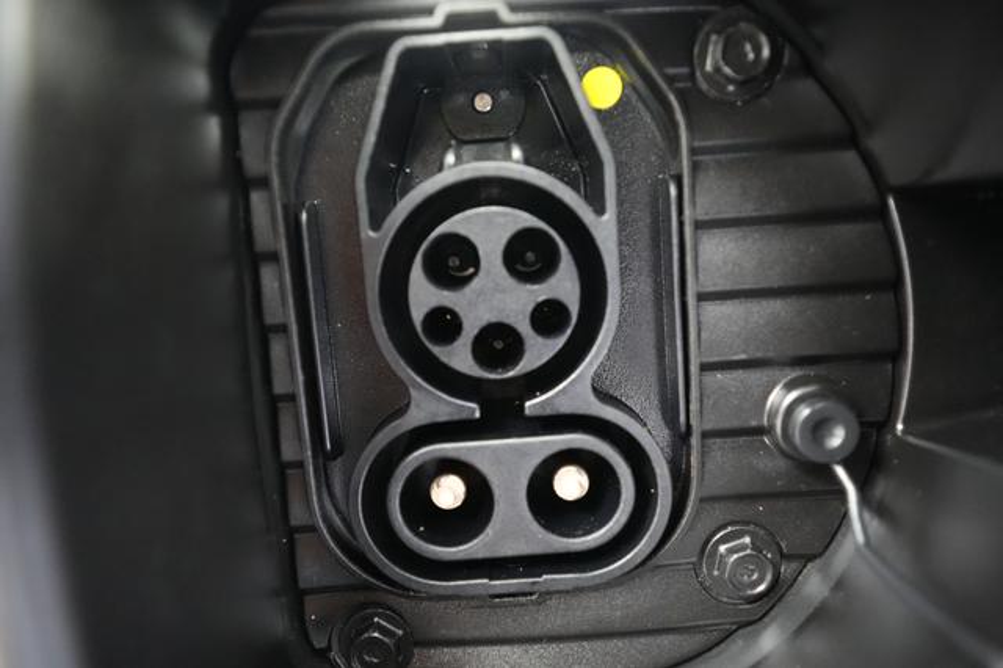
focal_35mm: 25
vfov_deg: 51.2
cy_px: 334
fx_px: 696
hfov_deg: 71.5
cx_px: 502
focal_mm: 25
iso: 12800
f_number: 2.8
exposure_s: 1/30
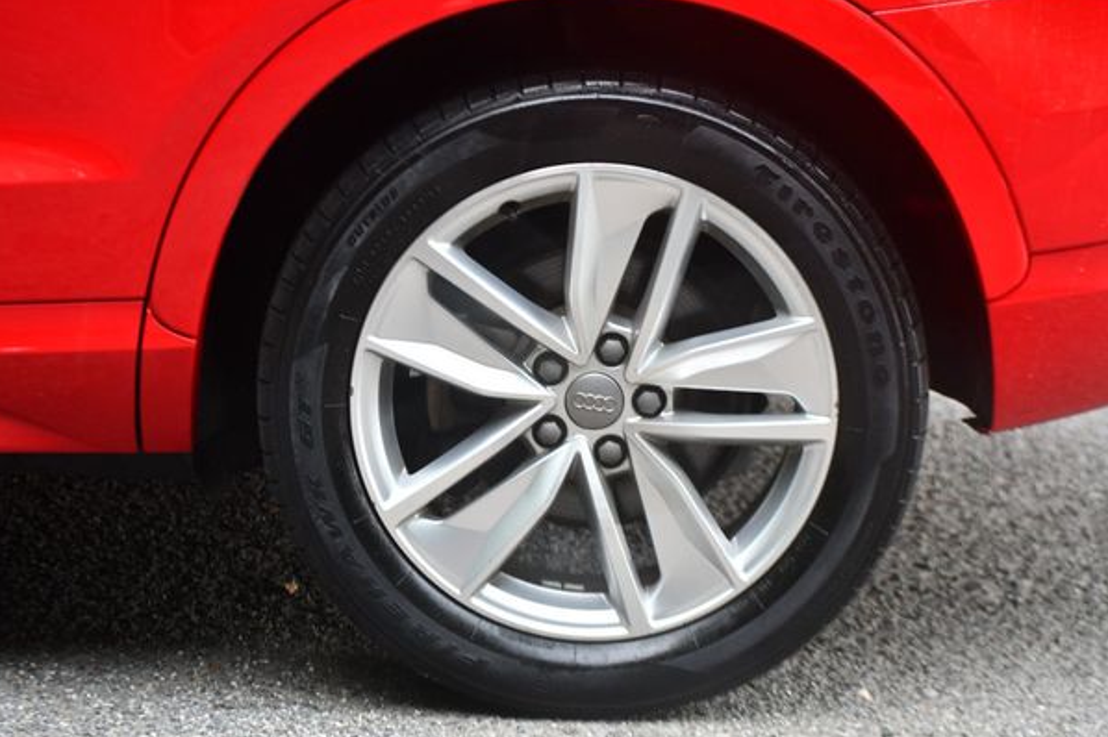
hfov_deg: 14.9
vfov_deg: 9.9
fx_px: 4245
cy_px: 376
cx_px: 576
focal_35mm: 138
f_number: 4.8
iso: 800
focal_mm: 86
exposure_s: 1/125
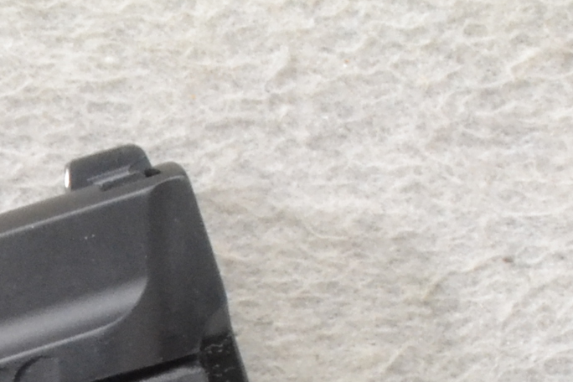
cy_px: 947
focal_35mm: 288
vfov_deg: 4.6
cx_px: -551
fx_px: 4584
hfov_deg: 6.9
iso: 3200
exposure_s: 1/160
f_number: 20
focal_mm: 38
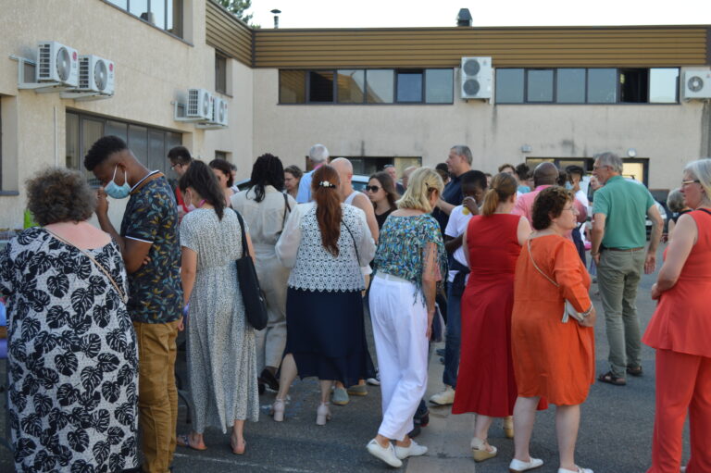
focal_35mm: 45
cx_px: 356
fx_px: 888
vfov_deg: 29.8
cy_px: 236
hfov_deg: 43.6
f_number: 5.6
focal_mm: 30
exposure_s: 1/125
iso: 110
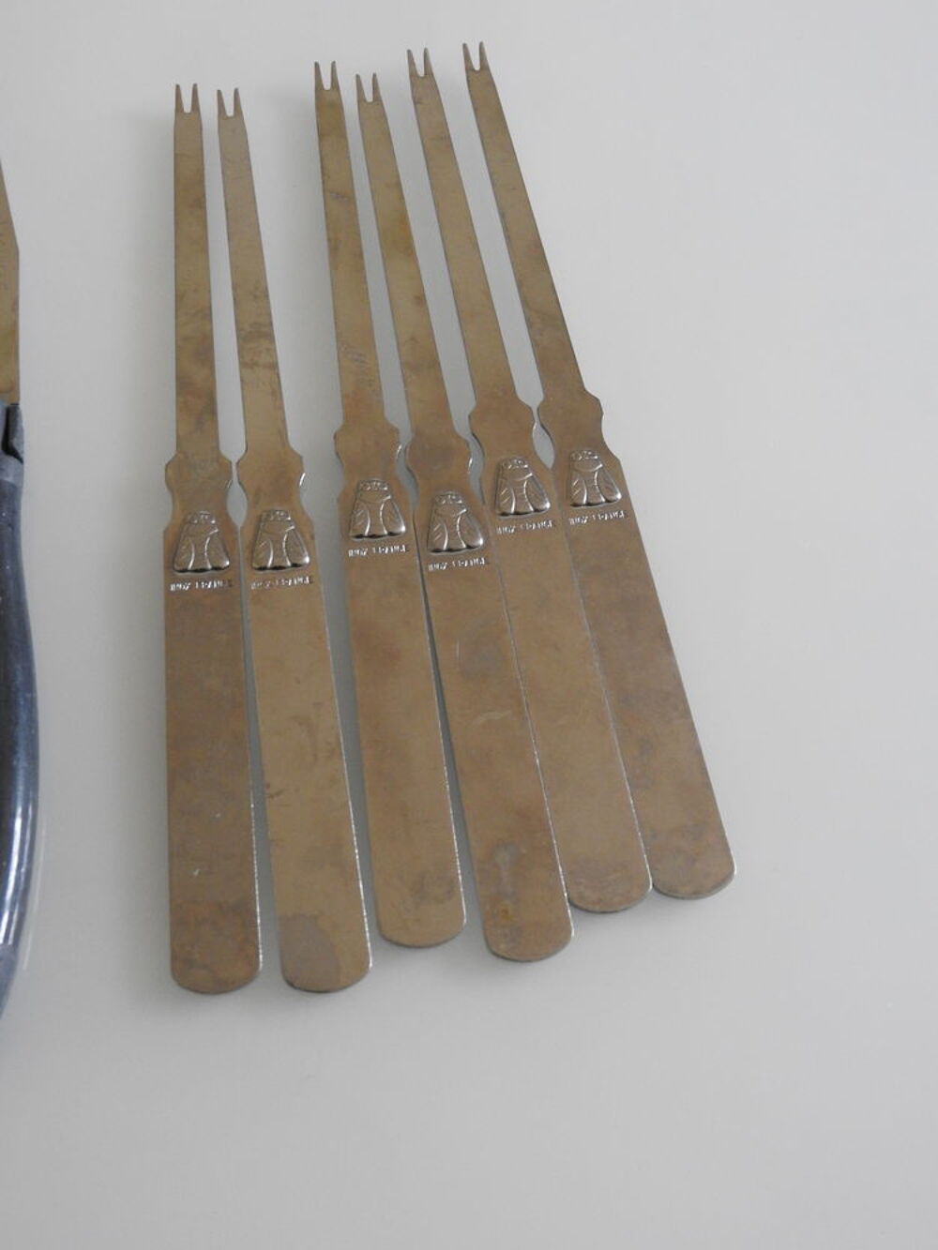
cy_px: 625
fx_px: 1806
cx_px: 469
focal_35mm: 50
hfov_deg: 29.1
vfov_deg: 38.2
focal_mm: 9
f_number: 4
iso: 400
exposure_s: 1/13
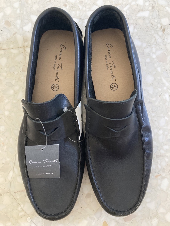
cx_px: 85
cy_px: 113
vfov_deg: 63.4
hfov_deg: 49.7
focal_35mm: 28
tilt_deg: -82.5
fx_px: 183
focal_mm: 3.99
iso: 500
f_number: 1.8
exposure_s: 1/30
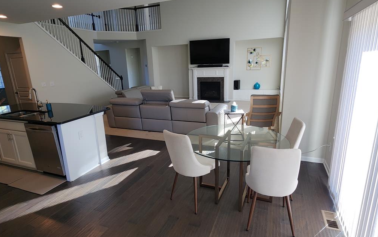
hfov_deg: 105.3
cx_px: 188
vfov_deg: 78.6
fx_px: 144
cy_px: 116
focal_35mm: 14
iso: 100
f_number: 2.2
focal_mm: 2.2
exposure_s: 1/120
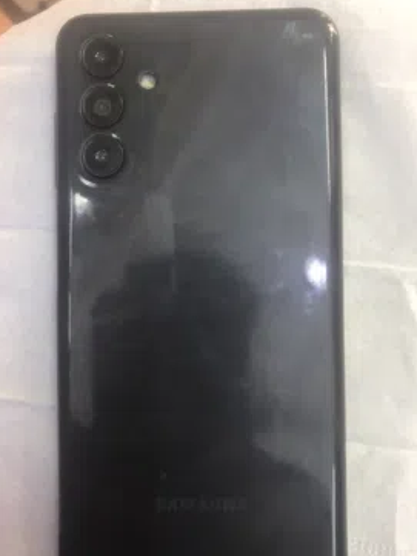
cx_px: 206
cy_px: 303
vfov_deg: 58.2
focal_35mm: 31
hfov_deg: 45.5
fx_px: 498
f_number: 1.8
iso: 64
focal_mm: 3.99
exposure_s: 1/17
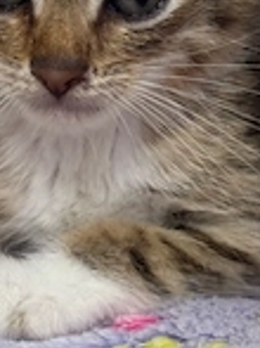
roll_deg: -3.0
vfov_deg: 15.0
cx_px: 109
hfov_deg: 11.3
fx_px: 1314
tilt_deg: -25.3
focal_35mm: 131
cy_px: 85
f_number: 1.78
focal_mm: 6.76
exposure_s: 1/50
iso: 160
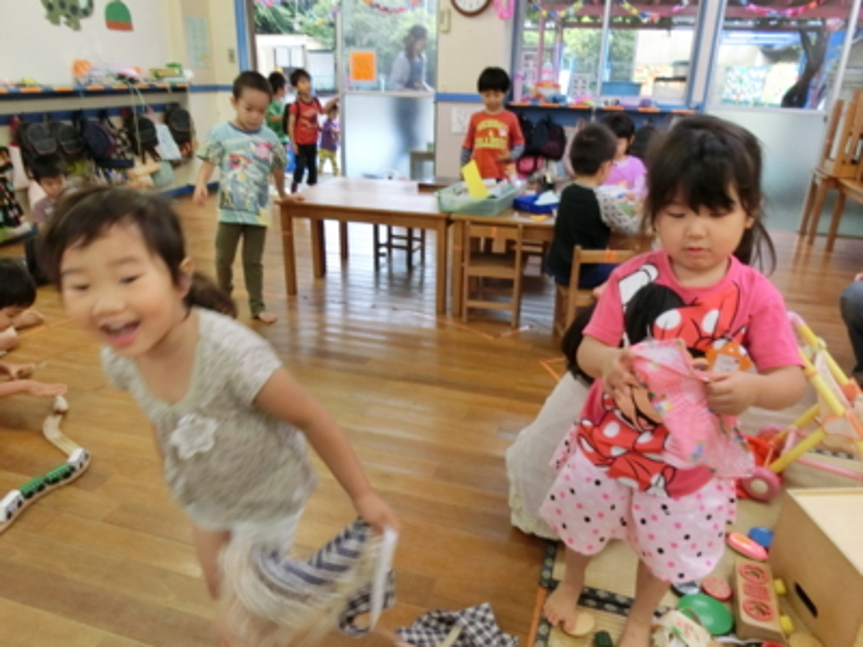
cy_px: 324
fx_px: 623
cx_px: 432
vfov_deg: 54.9
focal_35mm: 25
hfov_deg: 69.4
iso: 400
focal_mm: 4.5
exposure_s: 1/50
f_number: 3.5
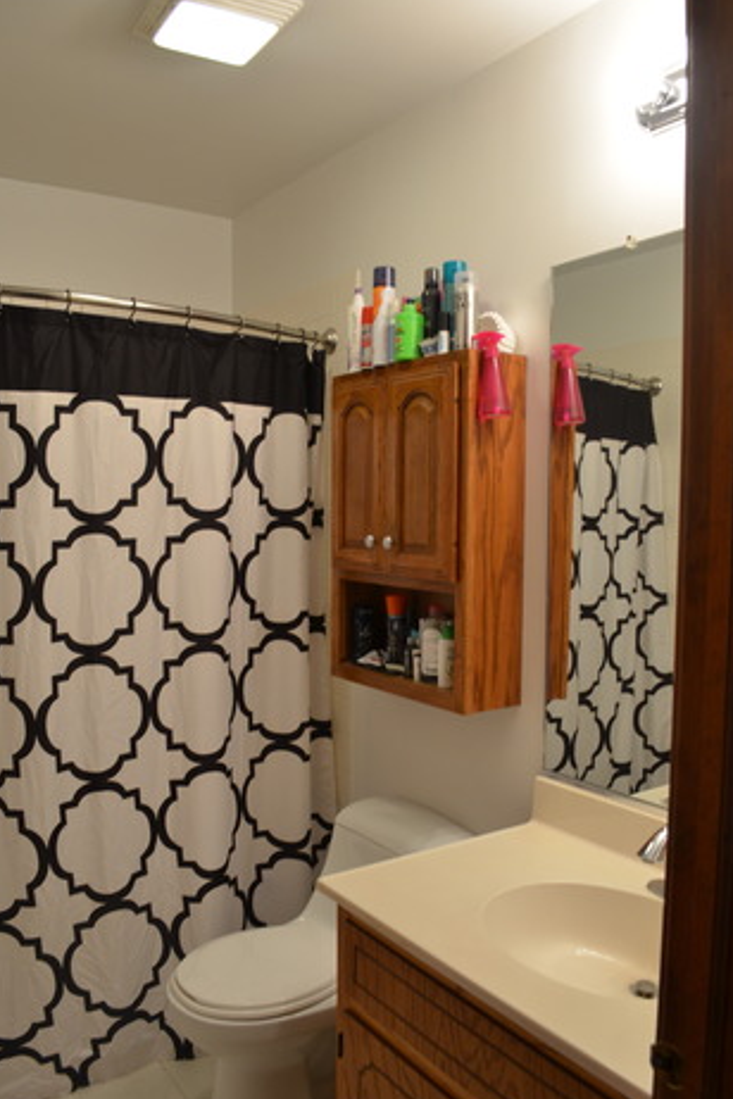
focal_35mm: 28
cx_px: 371
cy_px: 559
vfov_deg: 65.5
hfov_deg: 46.4
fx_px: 855
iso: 640
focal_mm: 18
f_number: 6.3
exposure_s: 1/20
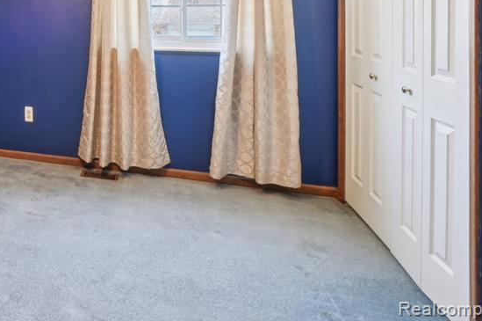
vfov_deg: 42.0
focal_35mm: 28
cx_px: 38
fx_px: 375
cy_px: 23
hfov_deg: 55.6
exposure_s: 1/4
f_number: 8
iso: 400
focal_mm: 10
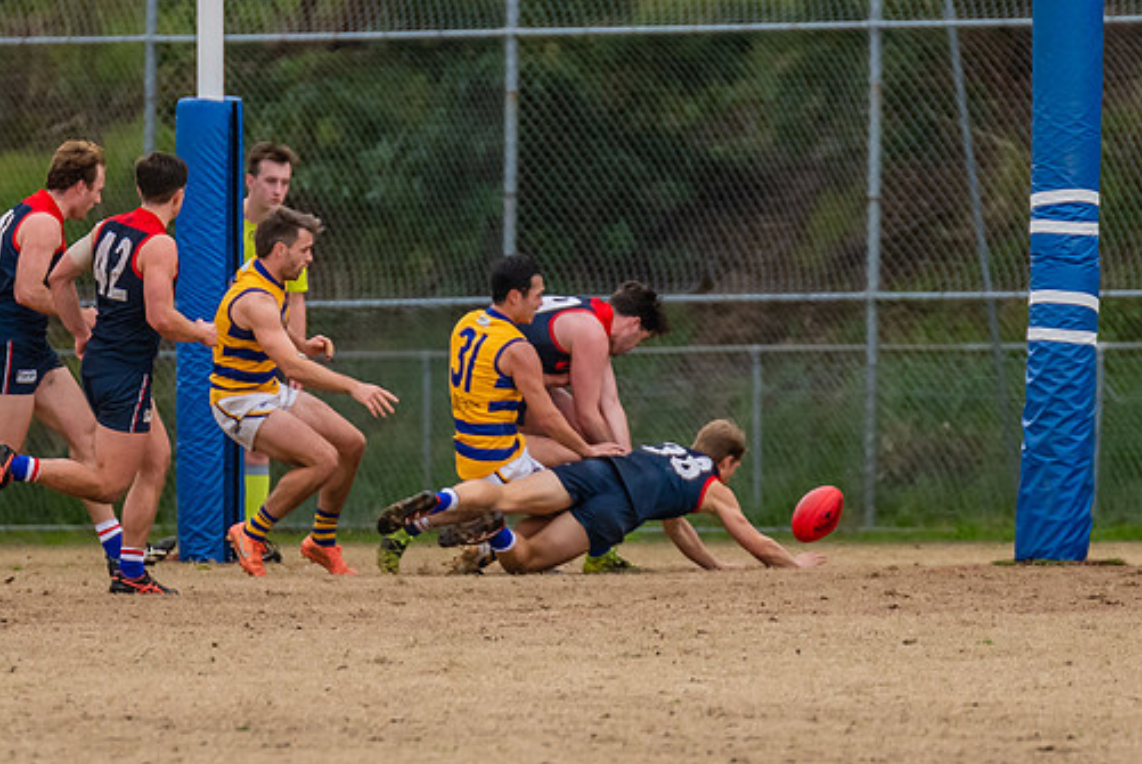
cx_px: 530
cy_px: 310
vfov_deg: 1.6
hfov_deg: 2.4
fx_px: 27050
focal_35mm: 852
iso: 1400
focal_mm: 300
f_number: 2.8
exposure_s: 1/2000
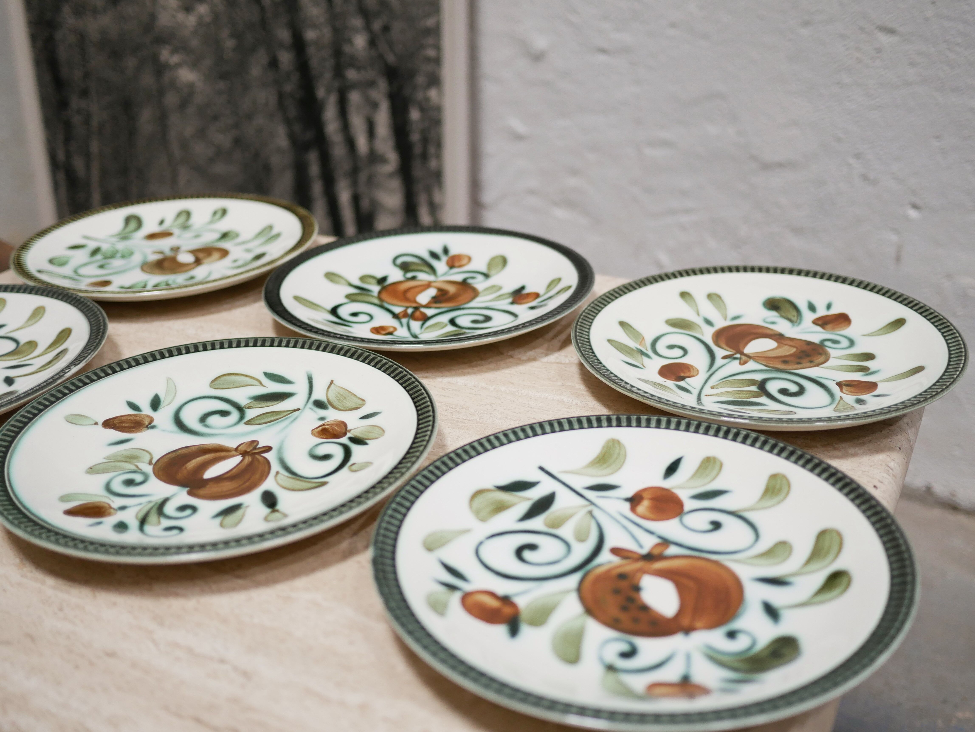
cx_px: 488
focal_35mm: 40
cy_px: 366
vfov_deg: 36.0
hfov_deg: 46.8
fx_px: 1127
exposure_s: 1/60
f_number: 1.7
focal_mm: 20
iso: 400
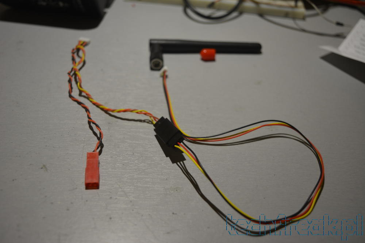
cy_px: 122
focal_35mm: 40
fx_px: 411
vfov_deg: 33.0
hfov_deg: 47.9
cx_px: 182
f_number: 4.5
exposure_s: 1/80
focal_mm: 27
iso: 400
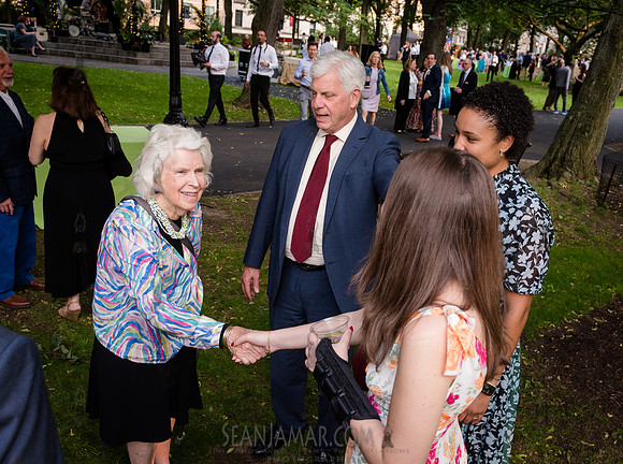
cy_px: 266
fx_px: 598
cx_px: 343
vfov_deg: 42.3
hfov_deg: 54.9
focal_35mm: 33
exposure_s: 1/250
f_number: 4.5
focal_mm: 24
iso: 1000
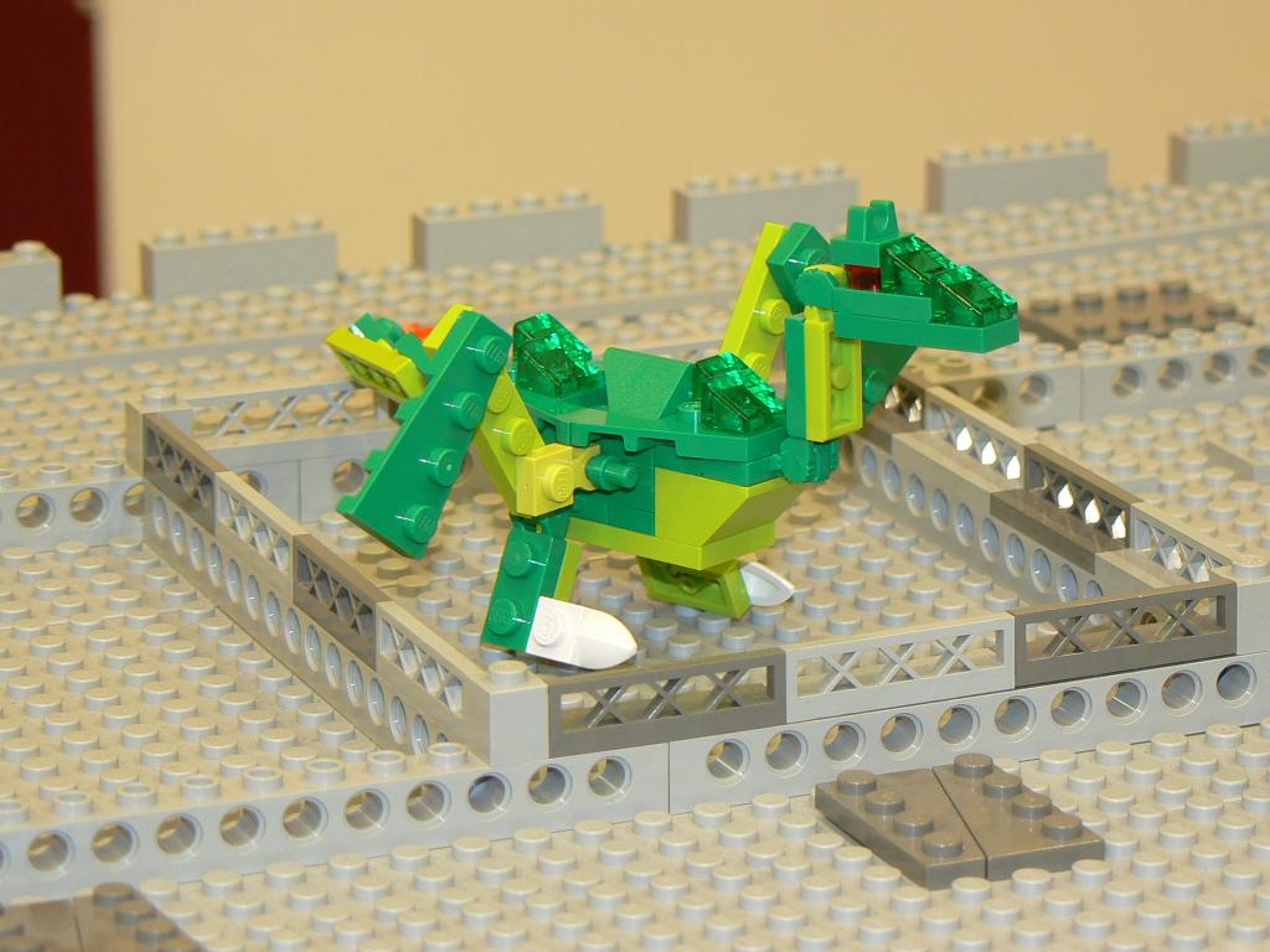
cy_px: 476
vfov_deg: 9.6
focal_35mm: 155
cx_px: 635
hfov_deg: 12.7
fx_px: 5687
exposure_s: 1/8
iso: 100
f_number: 3.2
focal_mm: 21.2
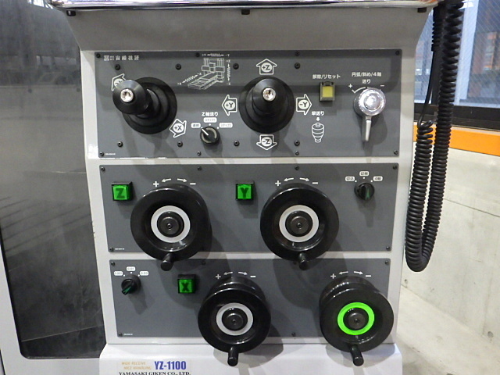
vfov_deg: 49.7
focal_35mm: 28
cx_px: 250
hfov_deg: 63.4
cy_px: 188
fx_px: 404
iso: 1600
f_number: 3.5
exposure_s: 1/25
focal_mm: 5
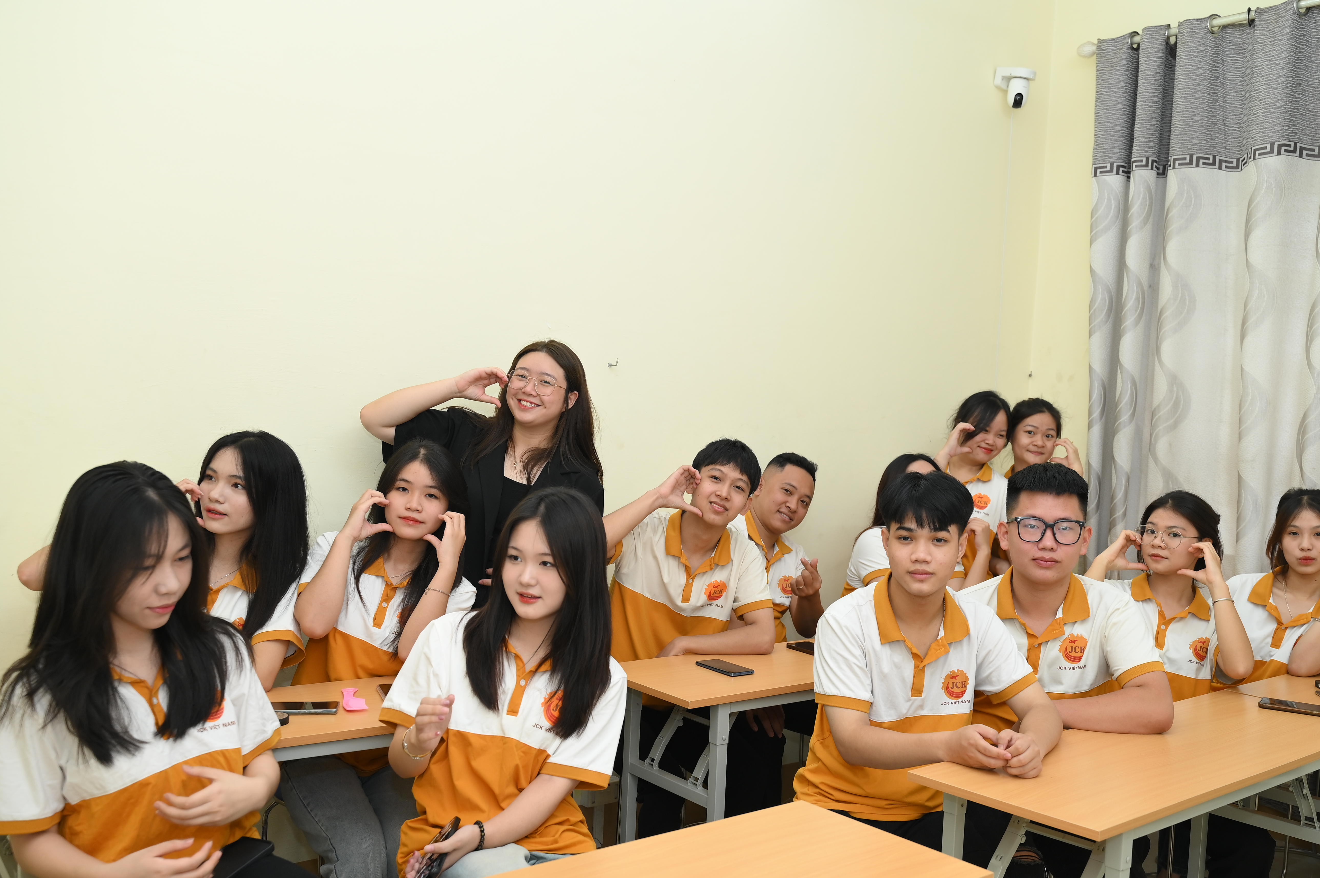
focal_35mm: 33
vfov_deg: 39.8
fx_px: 1209
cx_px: 728
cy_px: 513
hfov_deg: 57.1
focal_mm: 28
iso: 400
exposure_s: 1/125
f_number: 3.5
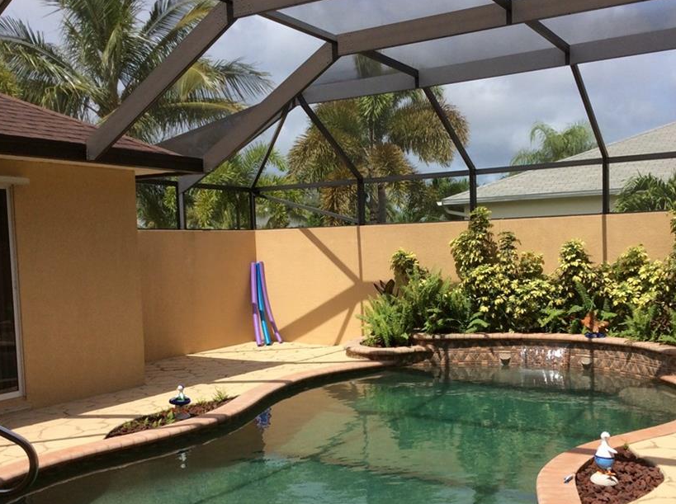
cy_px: 299
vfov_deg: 35.7
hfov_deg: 46.7
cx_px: 386
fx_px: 780
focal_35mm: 40
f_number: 2.4
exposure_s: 1/1217
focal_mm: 3.3
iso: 32
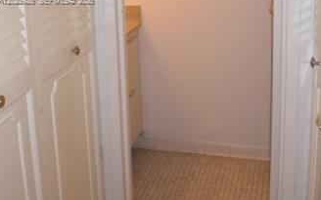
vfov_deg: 22.7
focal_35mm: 55
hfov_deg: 36.9
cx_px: 160
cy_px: 1
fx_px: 481
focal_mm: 6.3
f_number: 3.1
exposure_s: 1/60
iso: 200
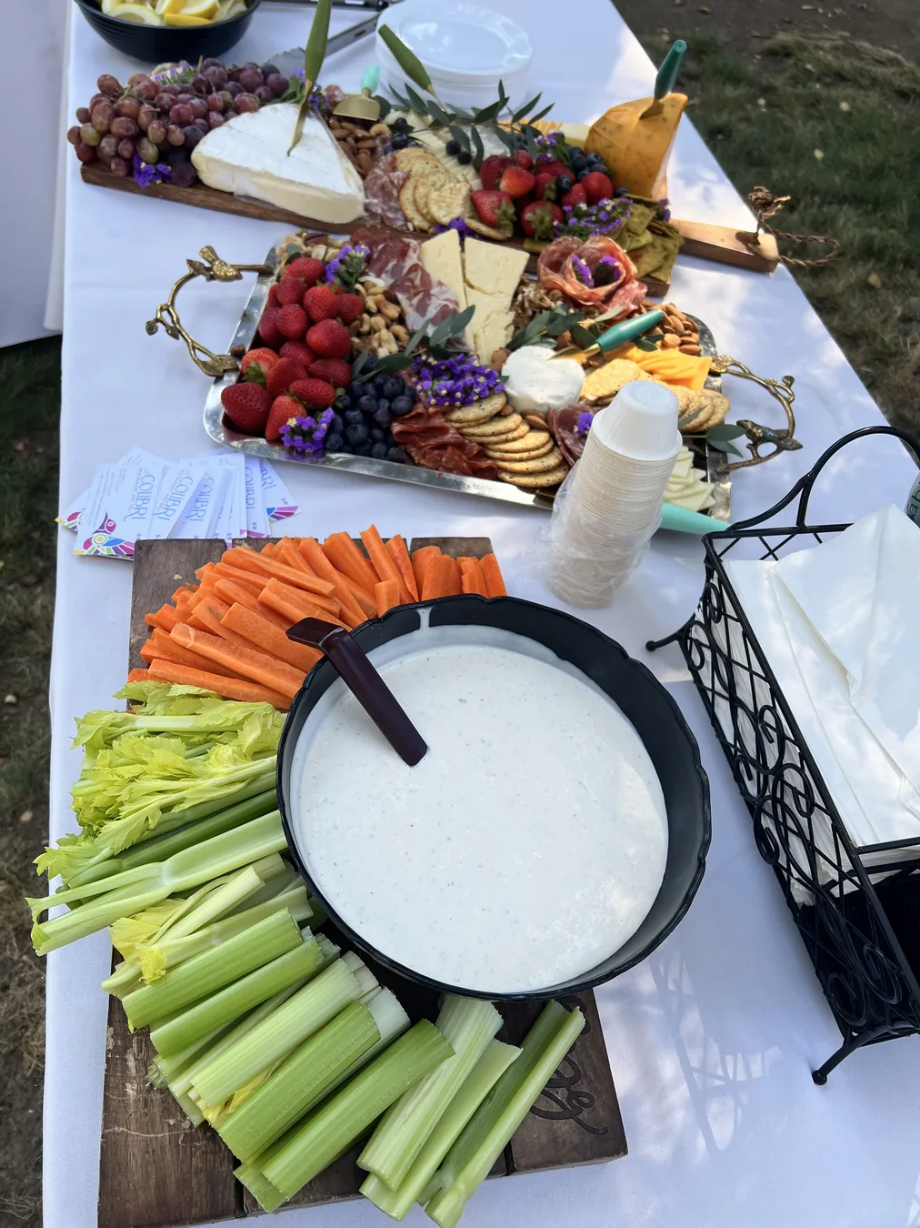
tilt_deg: -50.6
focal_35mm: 26
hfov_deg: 53.0
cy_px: 614
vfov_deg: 67.3
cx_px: 460
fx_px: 922
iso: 40
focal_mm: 5.7
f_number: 1.5
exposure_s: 1/200
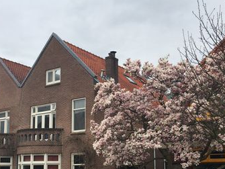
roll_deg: +0.1
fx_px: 338
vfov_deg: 27.7
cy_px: 124
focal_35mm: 52
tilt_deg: +9.2
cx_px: 107
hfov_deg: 36.8
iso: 25
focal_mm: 4.15
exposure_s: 1/705
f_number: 2.2
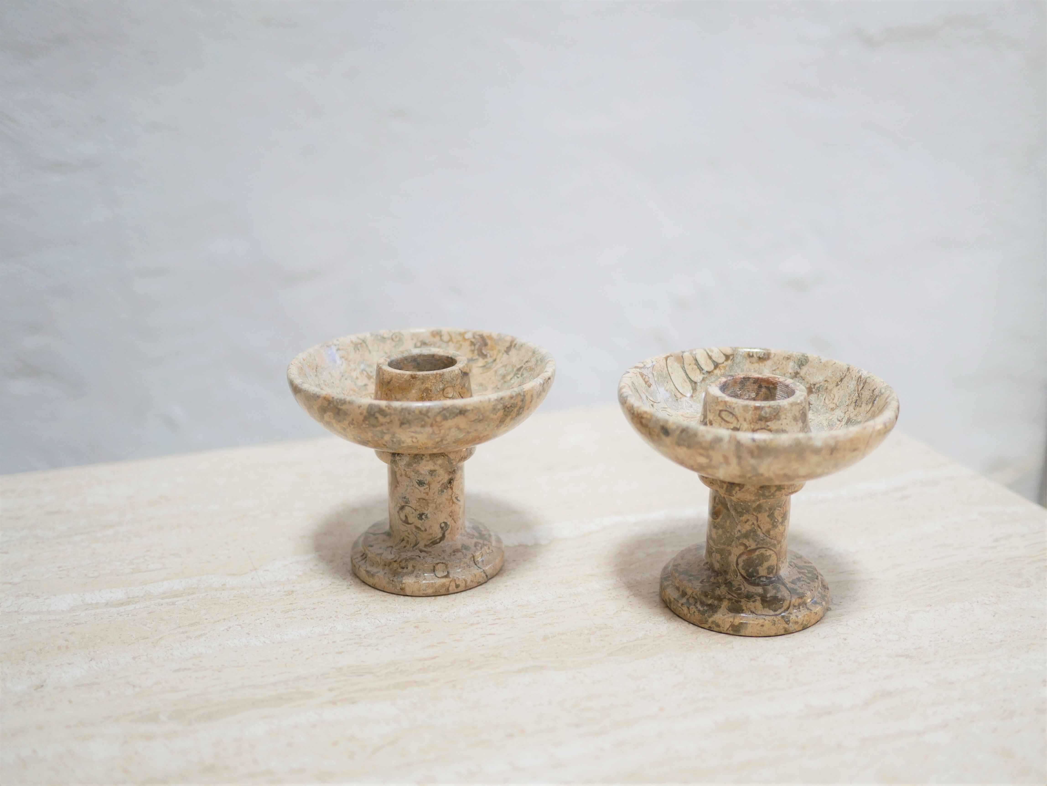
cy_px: 393
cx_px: 524
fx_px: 1210
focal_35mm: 40
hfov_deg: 46.8
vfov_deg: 36.0
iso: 400
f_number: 1.7
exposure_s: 1/60
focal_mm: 20
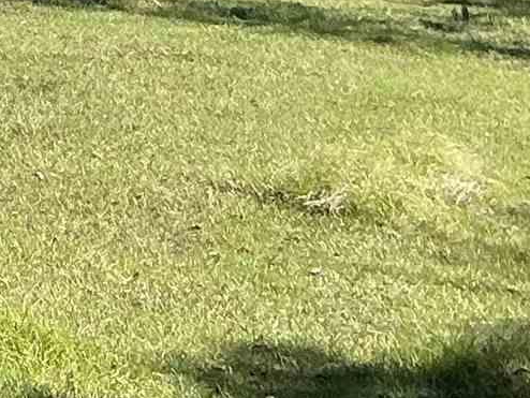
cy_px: -422
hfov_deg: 10.6
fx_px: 2665
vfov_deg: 8.1
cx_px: -448
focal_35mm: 174
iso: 25
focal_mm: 3
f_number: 1.8
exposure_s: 1/1412
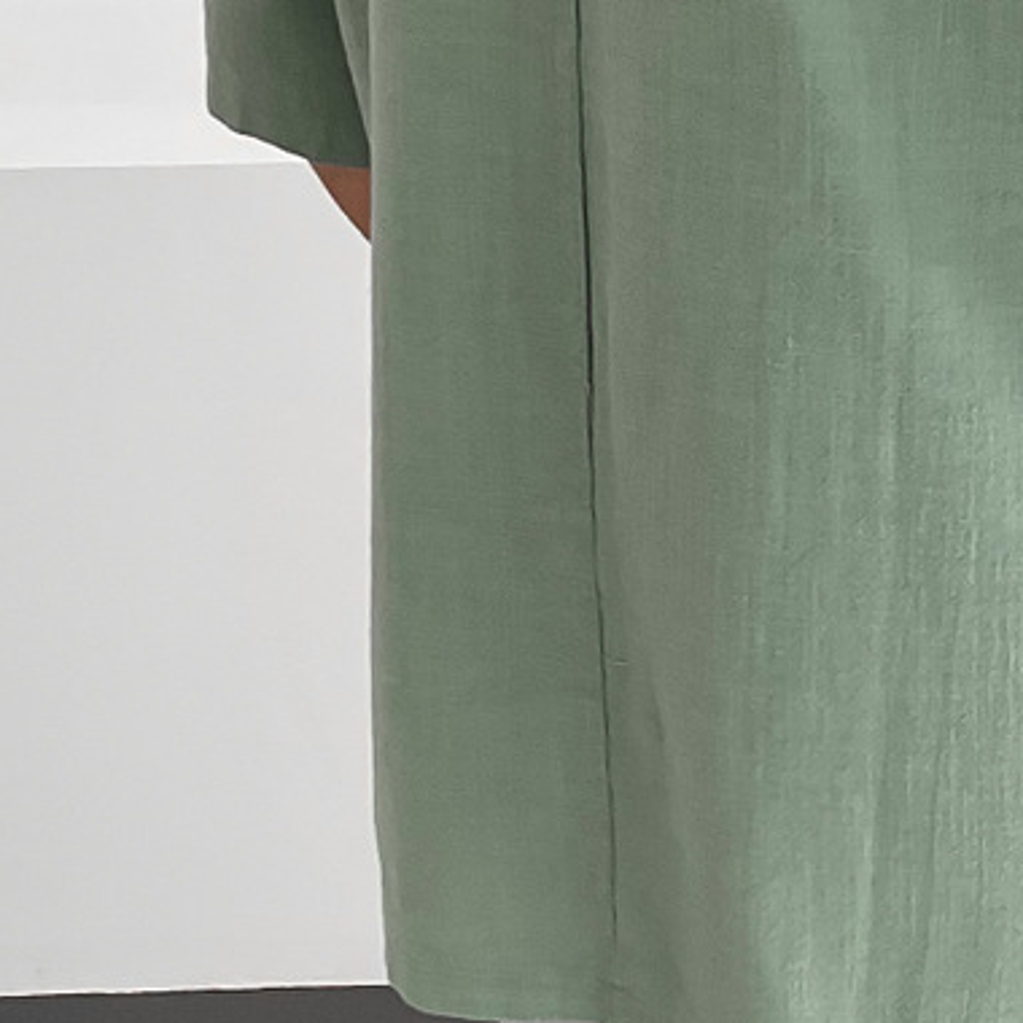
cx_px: 859
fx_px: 3611
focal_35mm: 108
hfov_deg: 16.0
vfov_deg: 16.0
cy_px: 778
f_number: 1.8
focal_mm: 3
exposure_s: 1/120
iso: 25
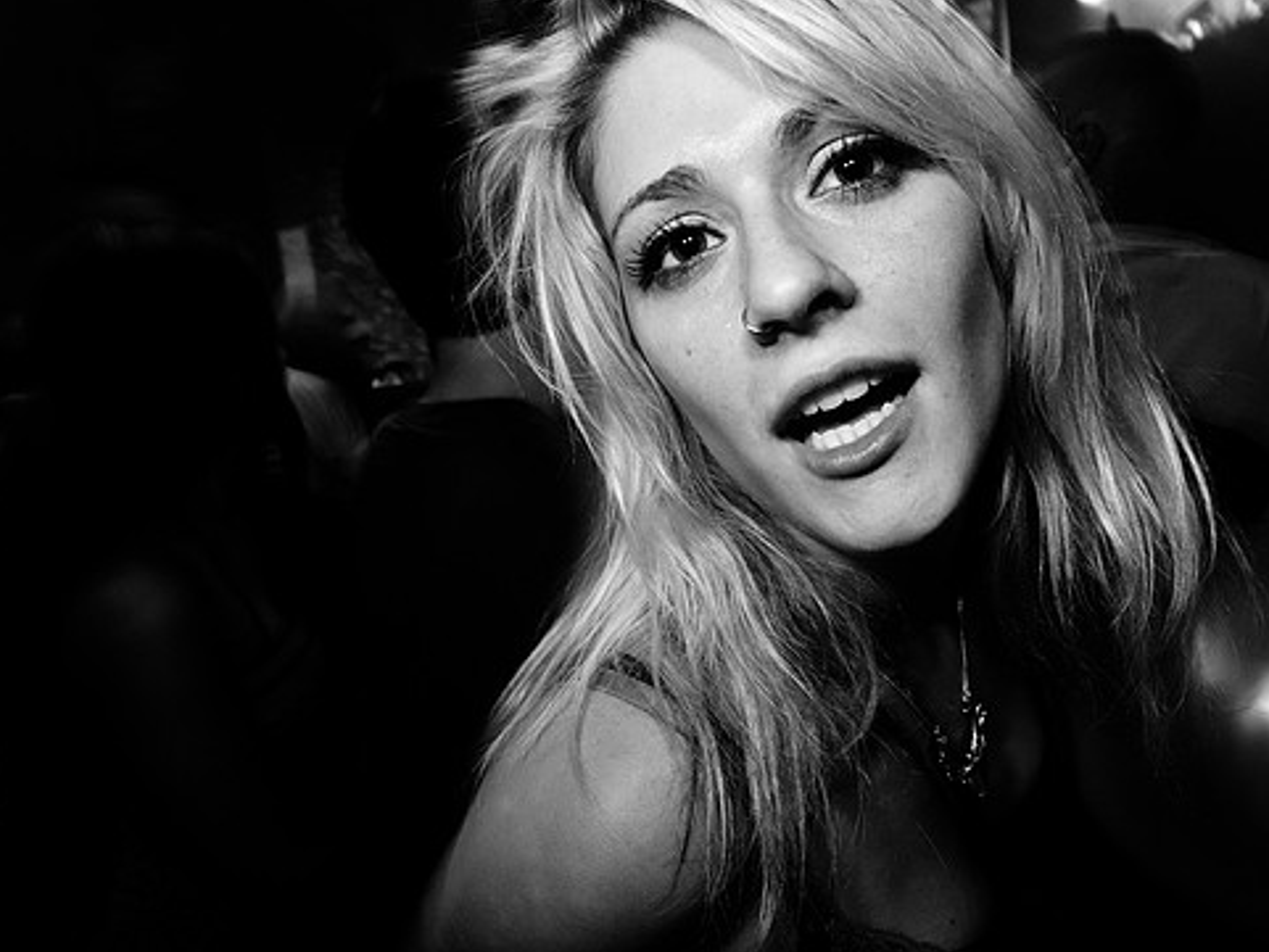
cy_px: 447
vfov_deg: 59.8
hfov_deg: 74.8
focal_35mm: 23
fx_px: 828
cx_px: 689
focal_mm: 13
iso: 800
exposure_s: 1/10
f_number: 6.3
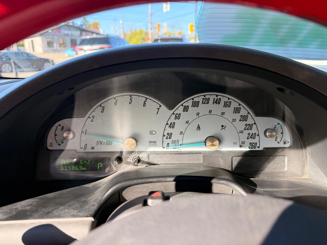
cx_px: 164
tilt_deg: -16.4
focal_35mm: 24
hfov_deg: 71.6
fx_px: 227
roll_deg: -1.0
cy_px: 122
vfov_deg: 56.8
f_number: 1.78
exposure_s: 1/377
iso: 100
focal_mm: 6.76
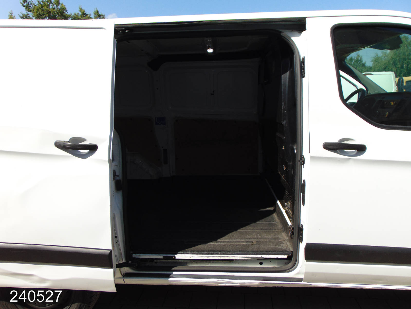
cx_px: 206
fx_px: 297
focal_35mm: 25
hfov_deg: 69.4
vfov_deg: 54.9
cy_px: 154
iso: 80
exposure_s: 1/160
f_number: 7.7
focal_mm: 4.5
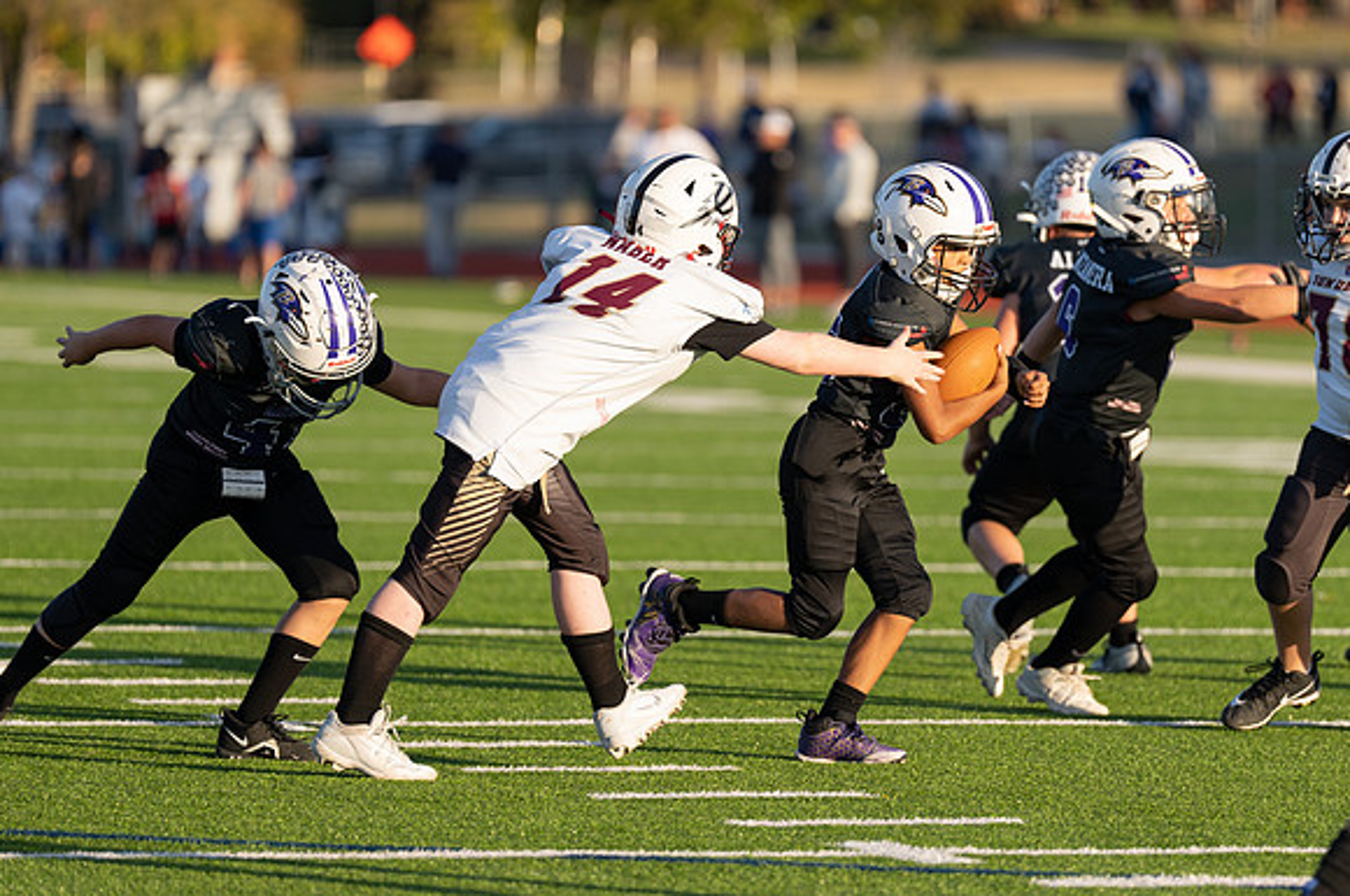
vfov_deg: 4.7
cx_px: 775
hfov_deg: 7.1
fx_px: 10816
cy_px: 431
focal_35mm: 289
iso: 160
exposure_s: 1/1250
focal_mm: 200
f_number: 2.8
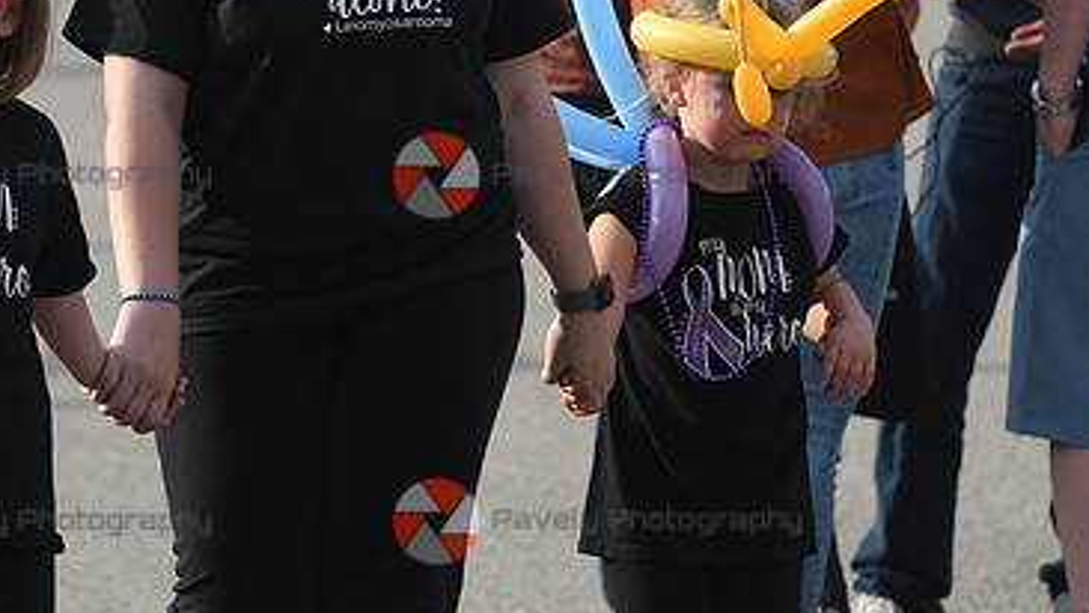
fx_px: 10079
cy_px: 76
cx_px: 327
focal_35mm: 349
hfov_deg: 6.2
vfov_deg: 3.5
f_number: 4
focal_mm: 140
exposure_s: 1/2000
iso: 400
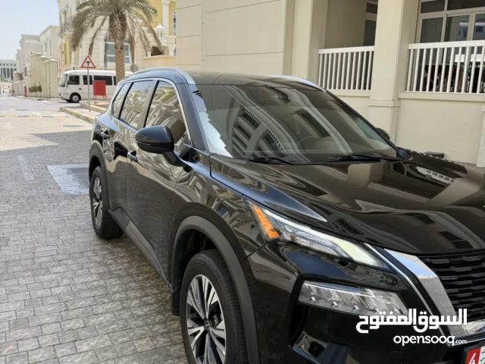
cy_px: 182
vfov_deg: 56.8
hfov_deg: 71.6
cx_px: 242
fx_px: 336
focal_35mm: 24
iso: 100
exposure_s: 1/2611
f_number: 1.78
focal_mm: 6.76
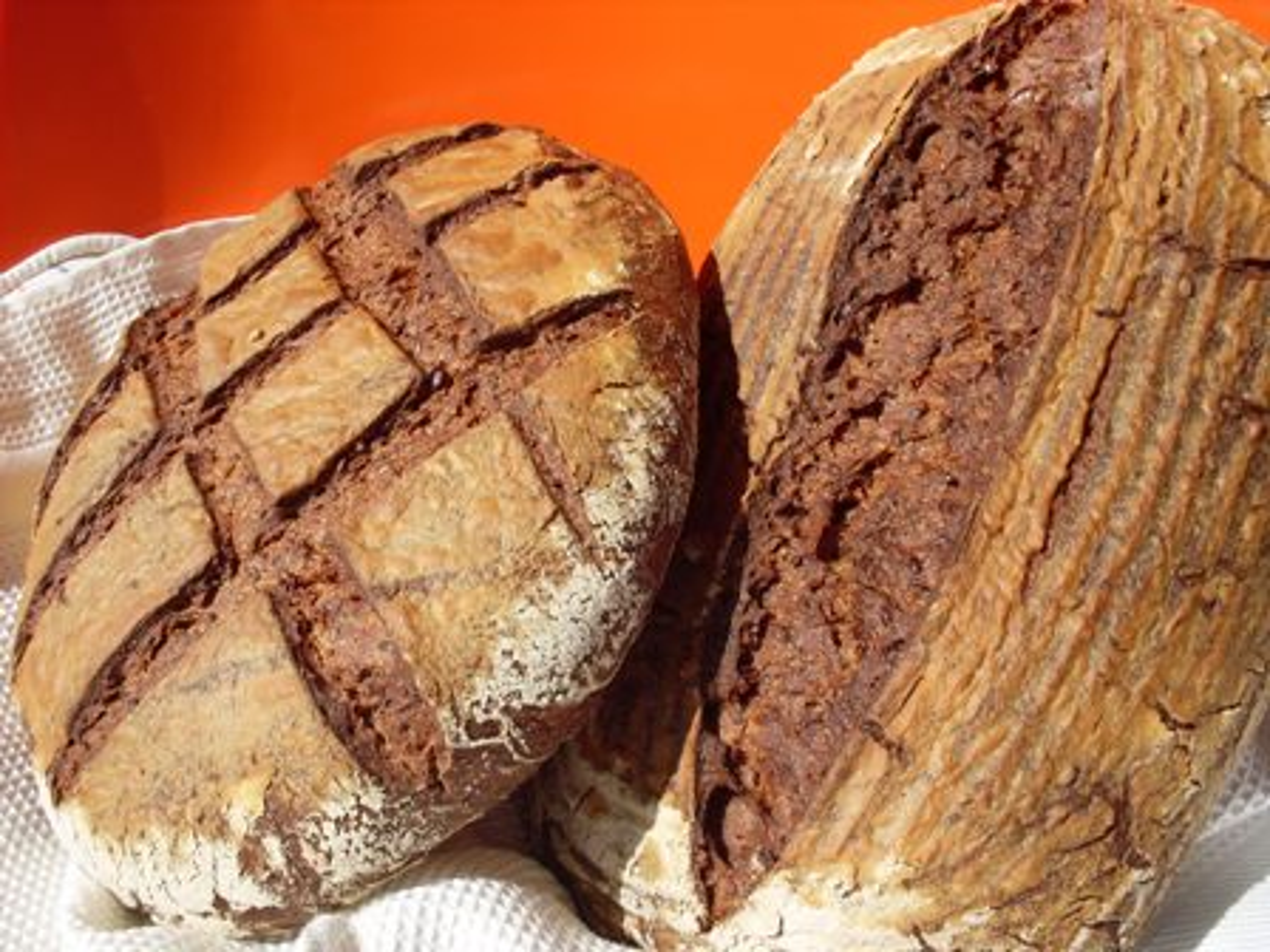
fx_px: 1394
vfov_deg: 37.7
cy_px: 476
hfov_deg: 49.0
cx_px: 635
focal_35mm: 38
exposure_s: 1/250
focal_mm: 6.3
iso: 80
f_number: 8.4
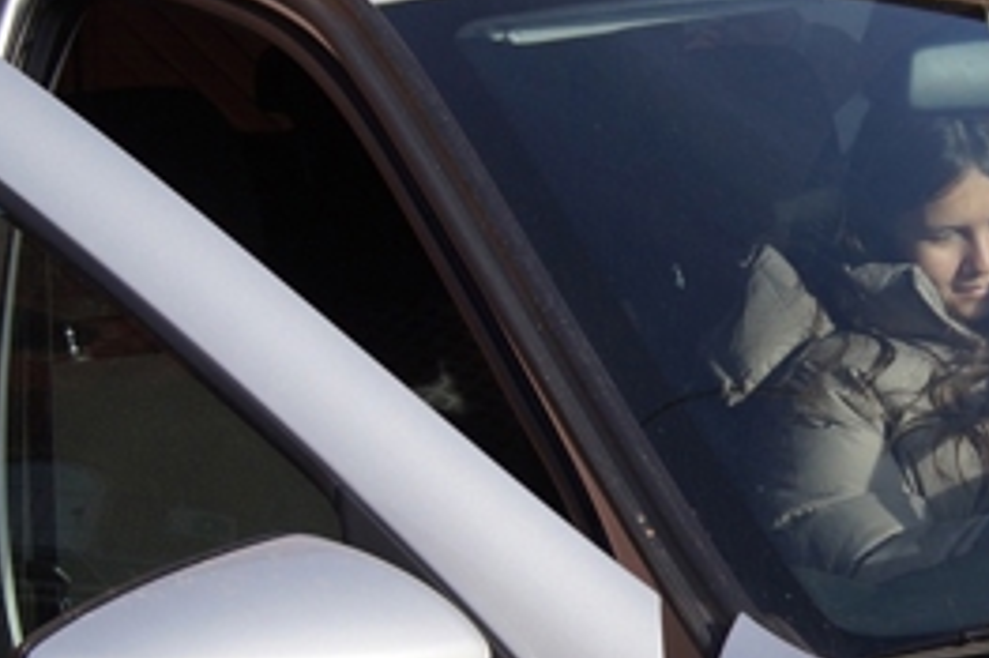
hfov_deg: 16.8
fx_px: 3294
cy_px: 474
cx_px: 938
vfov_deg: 11.4
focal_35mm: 120
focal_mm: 28
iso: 100
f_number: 5.6
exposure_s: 1/320
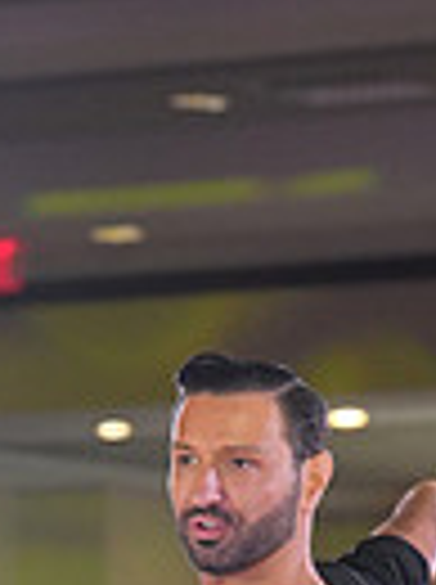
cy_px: 1084
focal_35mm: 391
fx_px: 6588
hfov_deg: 3.8
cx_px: 591
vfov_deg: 5.0
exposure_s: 1/400
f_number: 4
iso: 1600
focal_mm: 91
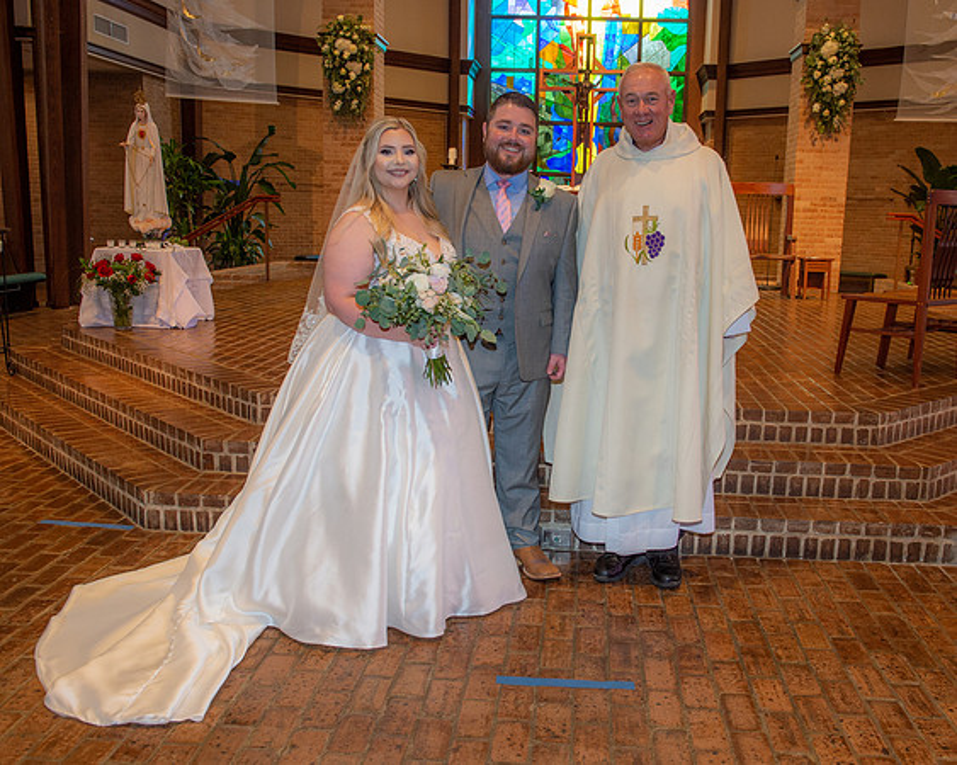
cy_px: 386
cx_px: 543
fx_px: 984
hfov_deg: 51.7
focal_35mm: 35
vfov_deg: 42.5
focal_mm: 28
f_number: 5
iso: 1250
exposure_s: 1/125
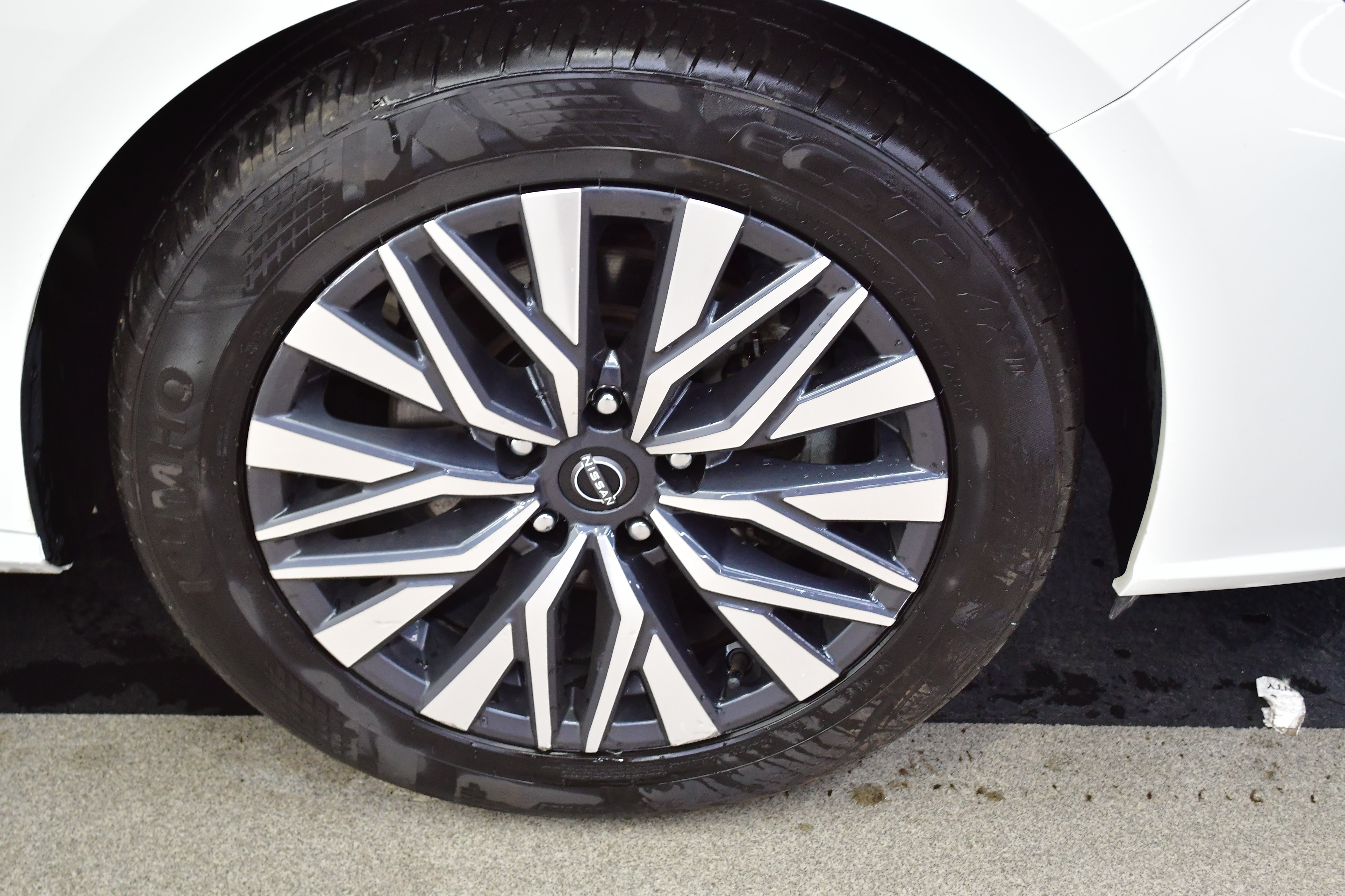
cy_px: 448
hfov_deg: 35.1
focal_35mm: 57
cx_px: 672
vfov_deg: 23.8
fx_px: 2129
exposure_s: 1/40
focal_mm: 38
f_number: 5.6
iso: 1400
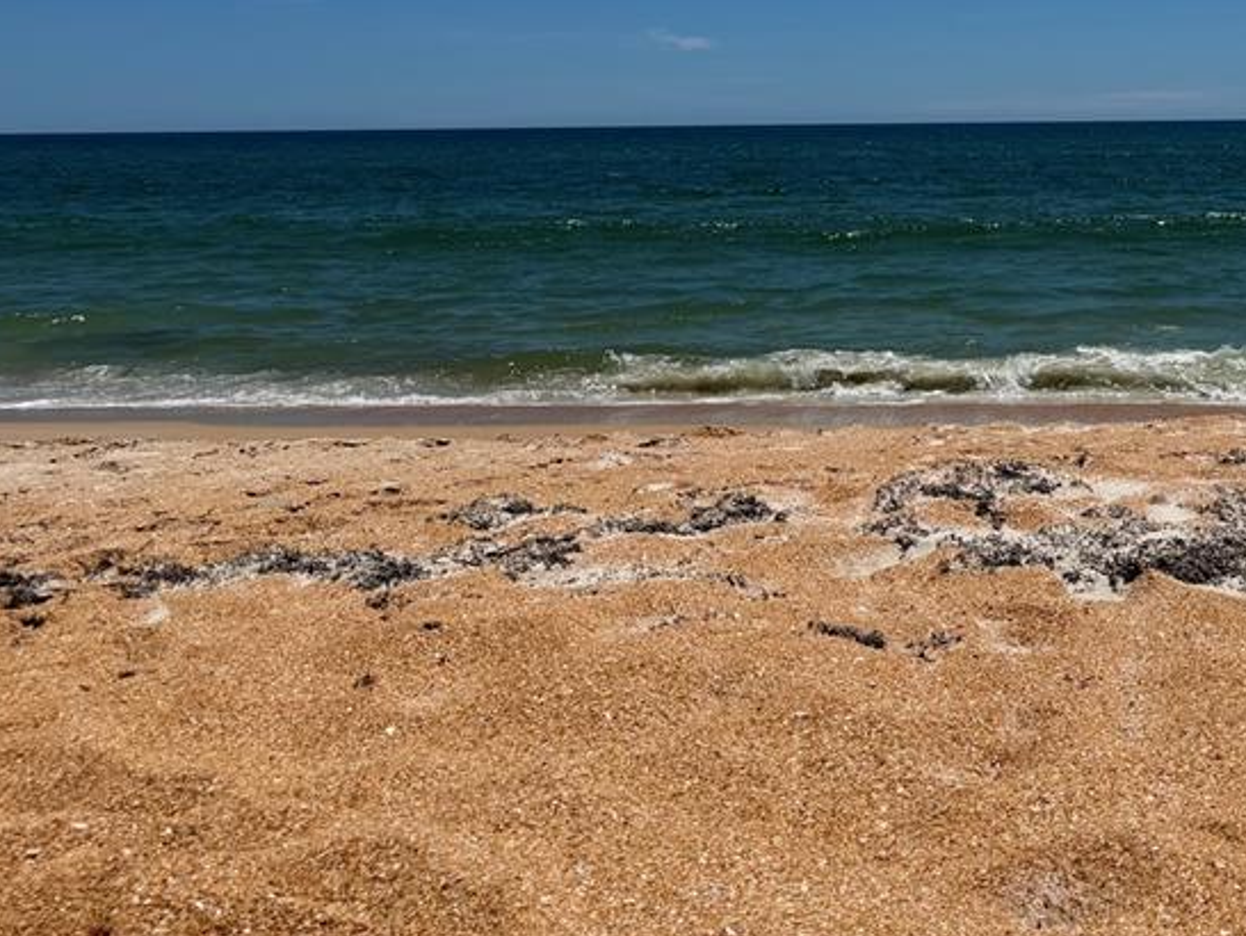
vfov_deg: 30.6
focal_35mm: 45
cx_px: 1038
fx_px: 1620
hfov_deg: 40.0
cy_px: 68
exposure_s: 1/14286
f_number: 1.78
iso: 80
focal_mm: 6.76
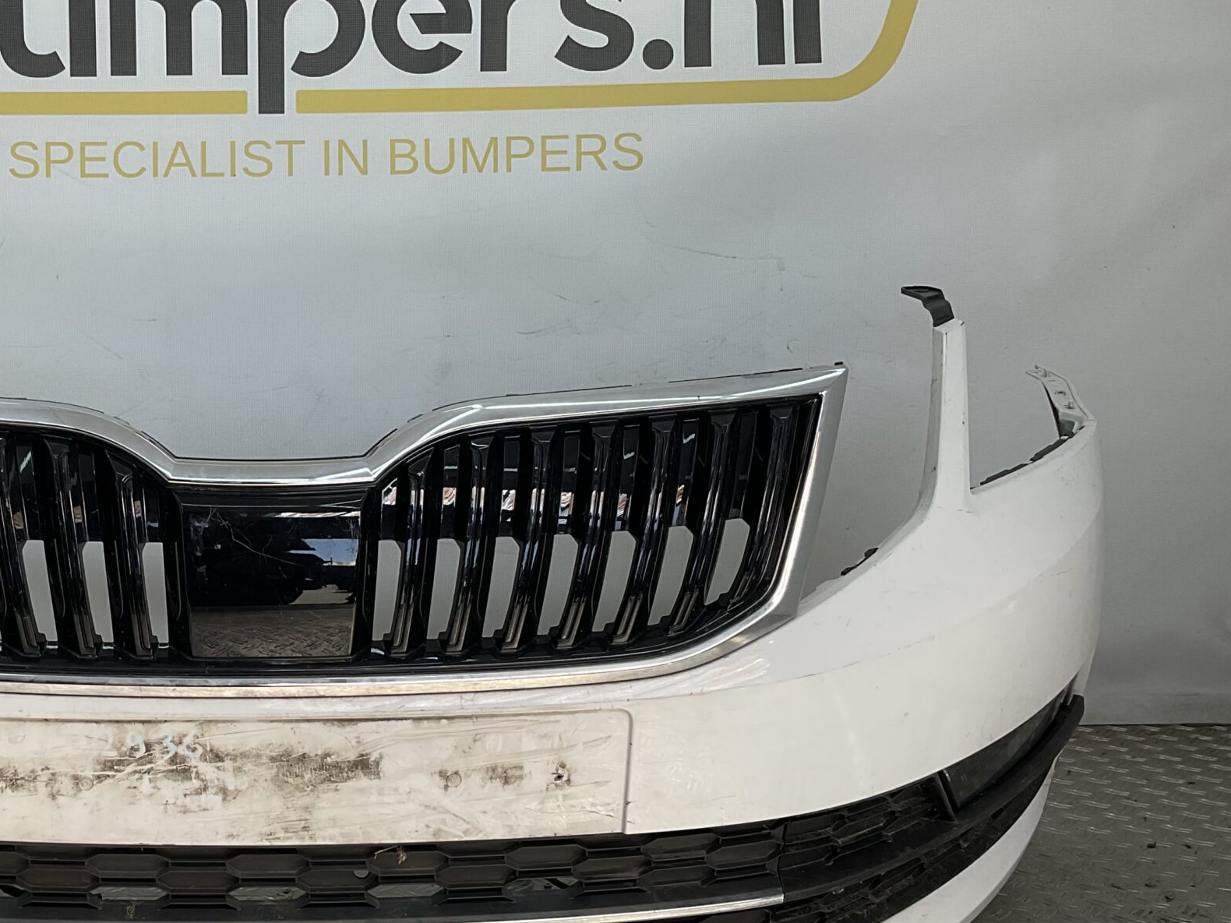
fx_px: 1671
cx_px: 240
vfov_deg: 30.8
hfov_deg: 38.8
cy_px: 572
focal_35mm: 47
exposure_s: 1/367
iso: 16
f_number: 1.8
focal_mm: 3
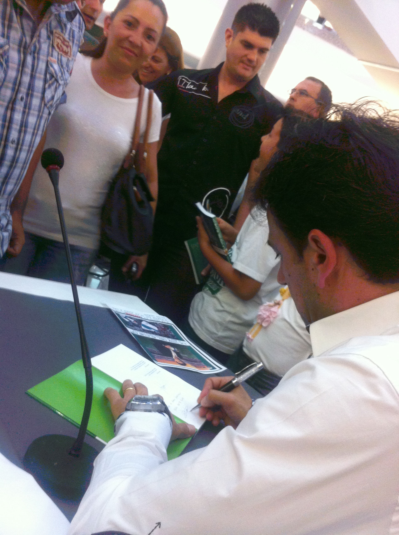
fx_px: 539
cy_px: 268
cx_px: 200
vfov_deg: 52.7
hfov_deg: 40.6
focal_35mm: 35
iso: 250
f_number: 2.8
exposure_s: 1/15
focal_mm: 3.85
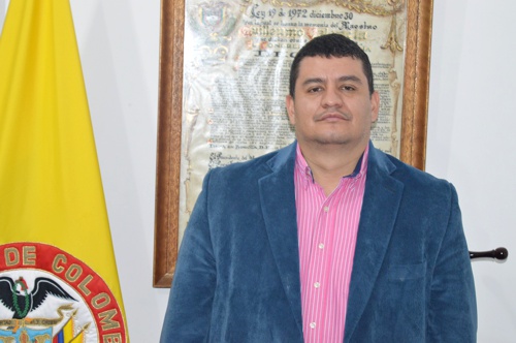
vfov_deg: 17.4
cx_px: 258
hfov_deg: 26.0
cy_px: 172
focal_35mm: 78
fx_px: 1117
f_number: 5.6
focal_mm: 52
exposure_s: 1/60
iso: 1000
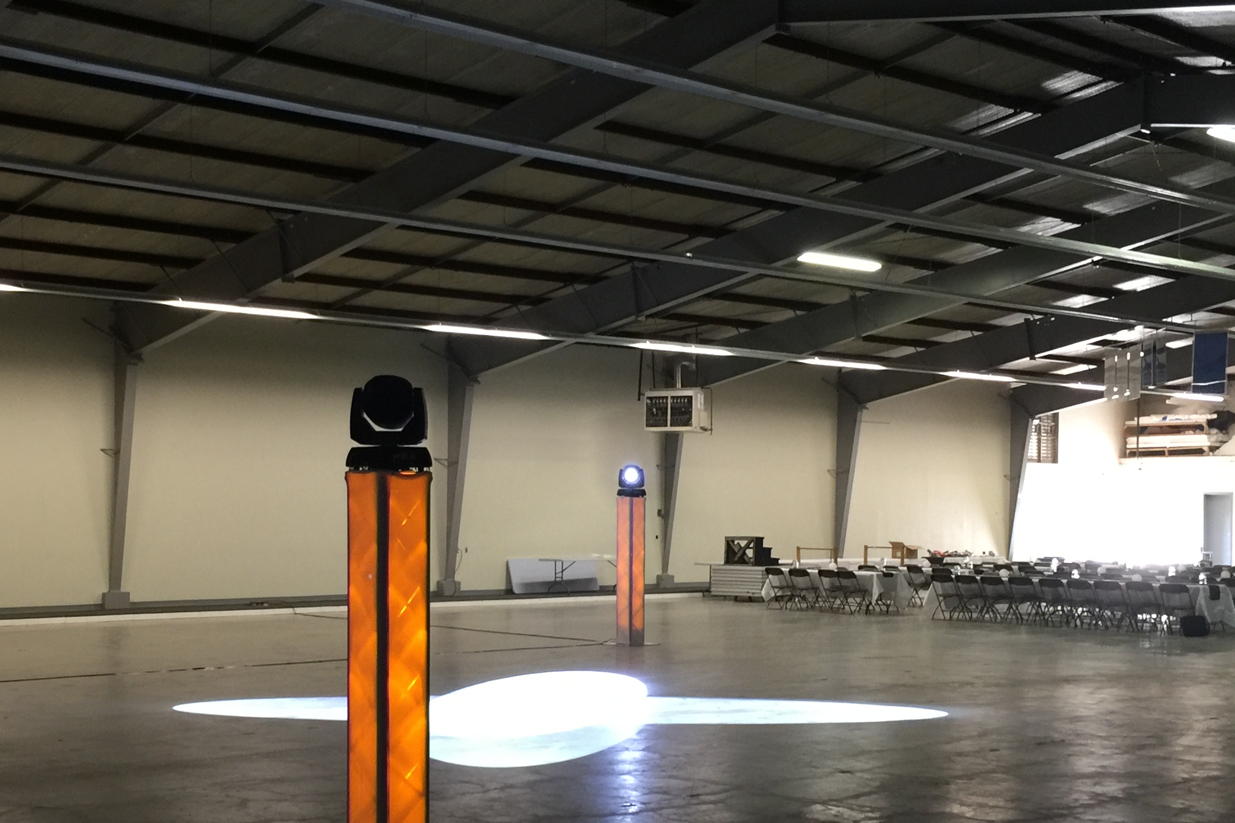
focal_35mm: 49
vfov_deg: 27.3
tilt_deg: -1.1
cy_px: 551
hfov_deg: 40.3
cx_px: 539
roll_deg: -0.8
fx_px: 1681
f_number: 2.2
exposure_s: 1/15
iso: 80
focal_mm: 4.15
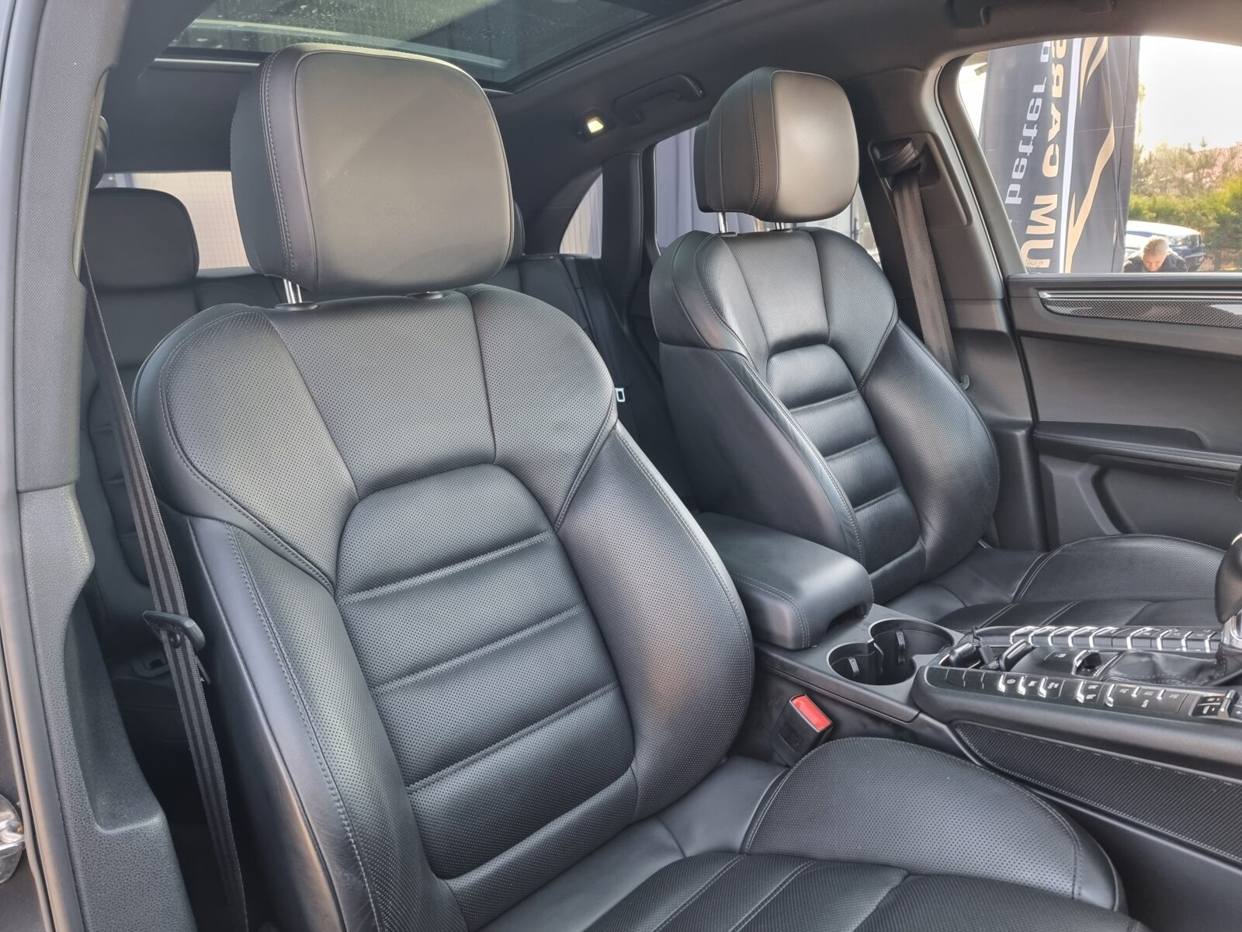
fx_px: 861
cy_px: 466
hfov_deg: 71.6
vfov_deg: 56.8
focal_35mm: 24
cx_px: 621
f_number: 1.8
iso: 160
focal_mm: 6.7
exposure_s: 1/100
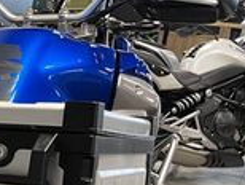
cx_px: -210
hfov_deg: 15.4
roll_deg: -5.9
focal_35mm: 108
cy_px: 175
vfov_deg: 13.6
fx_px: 766
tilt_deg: -13.3
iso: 125
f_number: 1.6
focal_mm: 5.1
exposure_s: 1/50
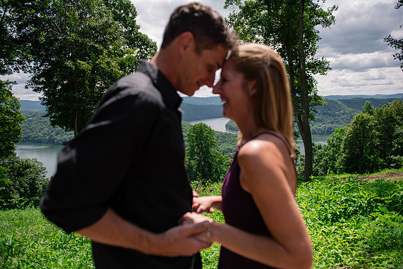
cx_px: 202
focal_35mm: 24
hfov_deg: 73.7
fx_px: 269
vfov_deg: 53.2
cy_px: 134
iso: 320
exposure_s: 1/4000
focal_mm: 24
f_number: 2.8
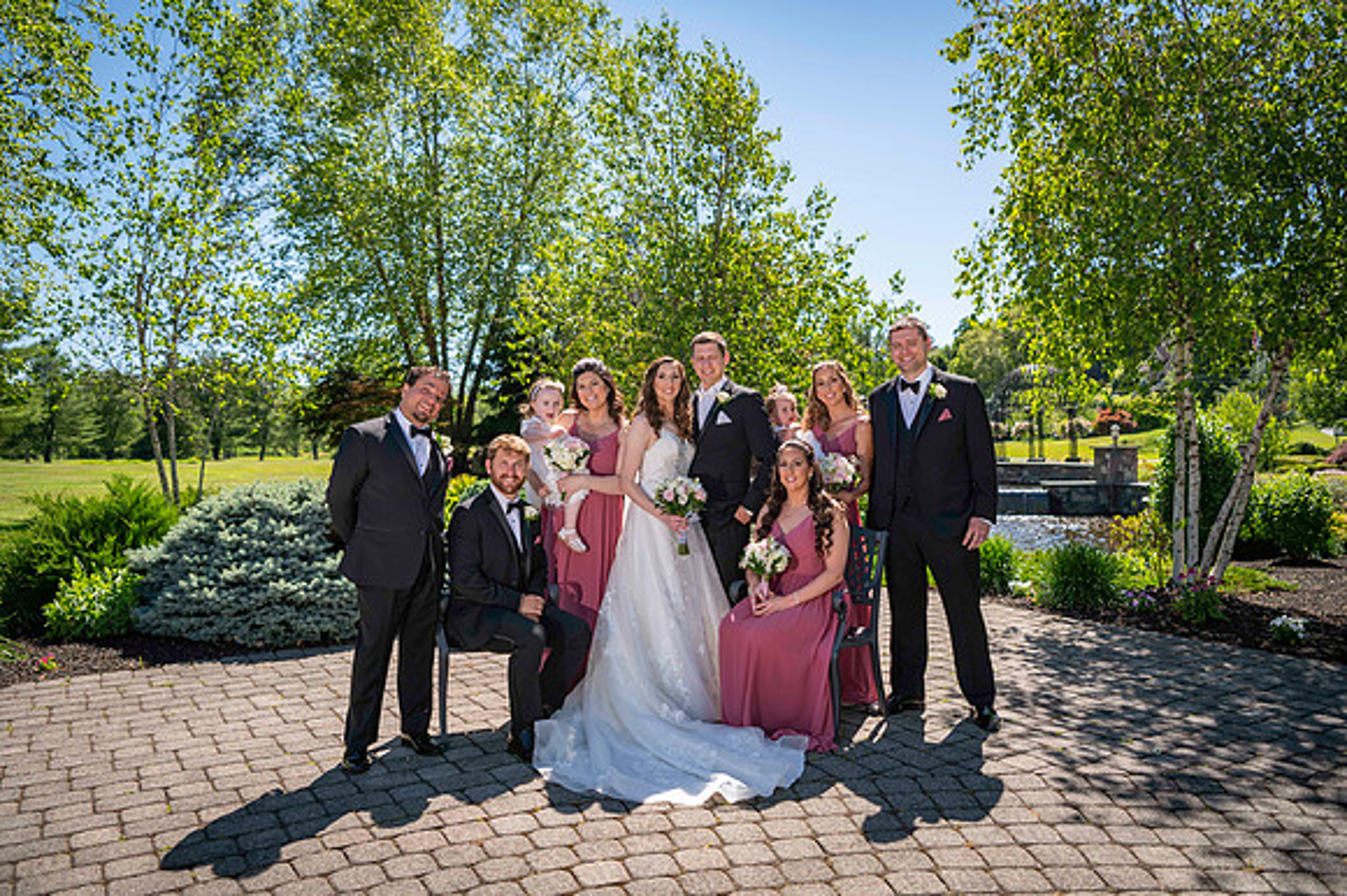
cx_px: 674
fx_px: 1010
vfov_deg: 47.9
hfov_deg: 67.4
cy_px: 448
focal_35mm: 27
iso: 100
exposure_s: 1/1600
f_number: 3.2
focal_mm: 27
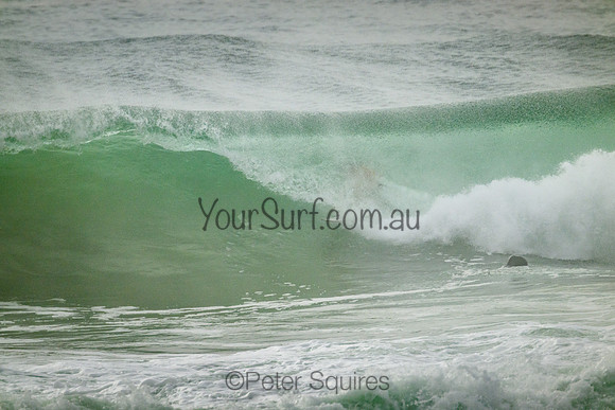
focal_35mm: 800
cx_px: 308
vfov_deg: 1.7
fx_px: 13669
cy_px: 205
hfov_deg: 2.6
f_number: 11
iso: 1600
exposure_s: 1/2500
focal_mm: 800
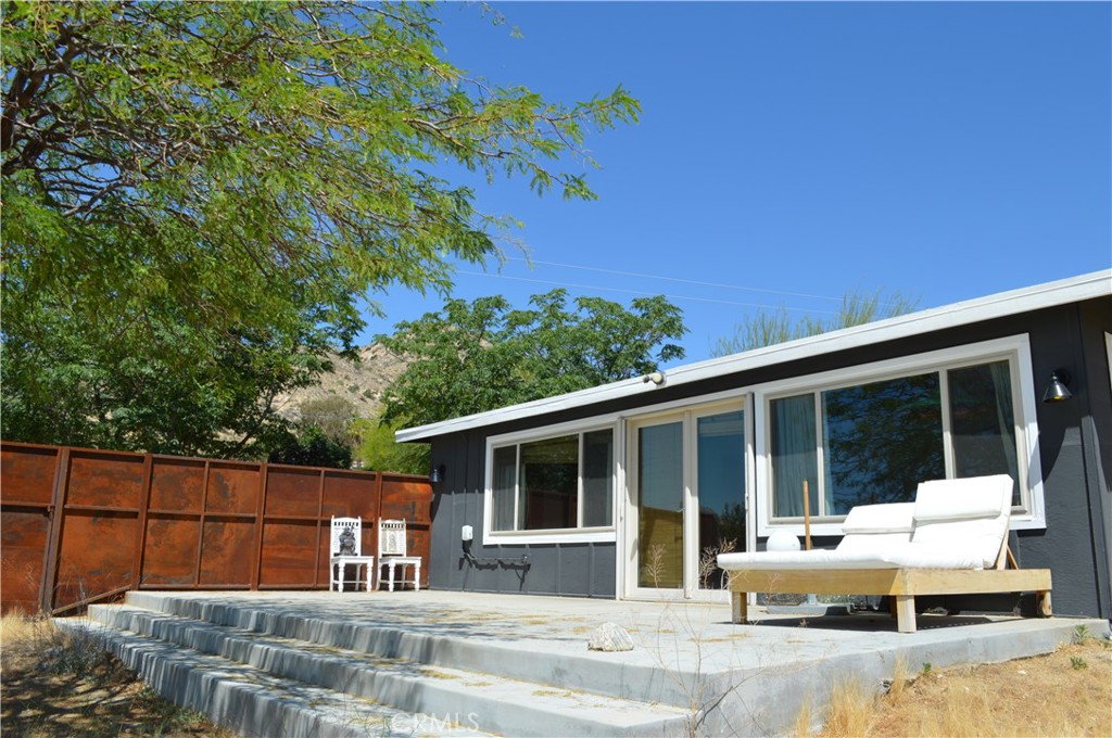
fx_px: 833
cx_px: 556
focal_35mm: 27
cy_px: 369
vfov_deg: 47.8
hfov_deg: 67.4
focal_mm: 18
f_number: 8
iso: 100
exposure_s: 1/250
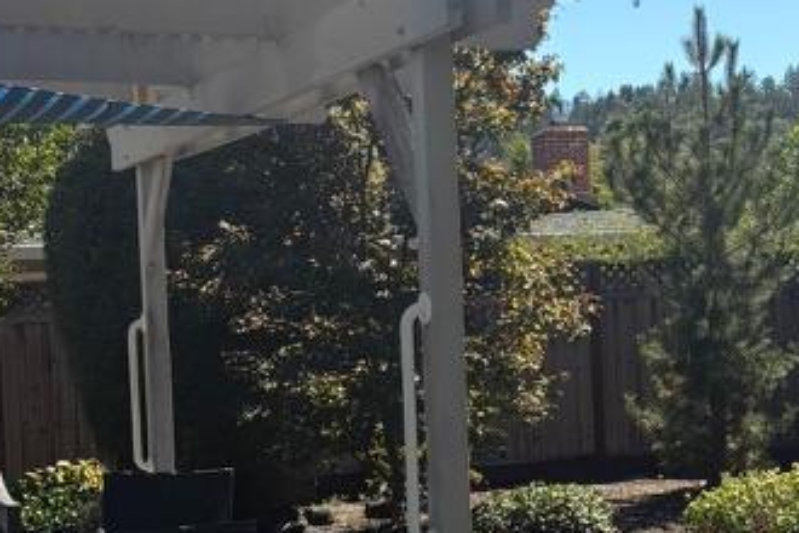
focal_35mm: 84
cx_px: 547
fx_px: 1864
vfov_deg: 16.2
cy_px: 344
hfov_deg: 24.1
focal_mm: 5.96
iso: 50
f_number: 1.6
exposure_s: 1/2451
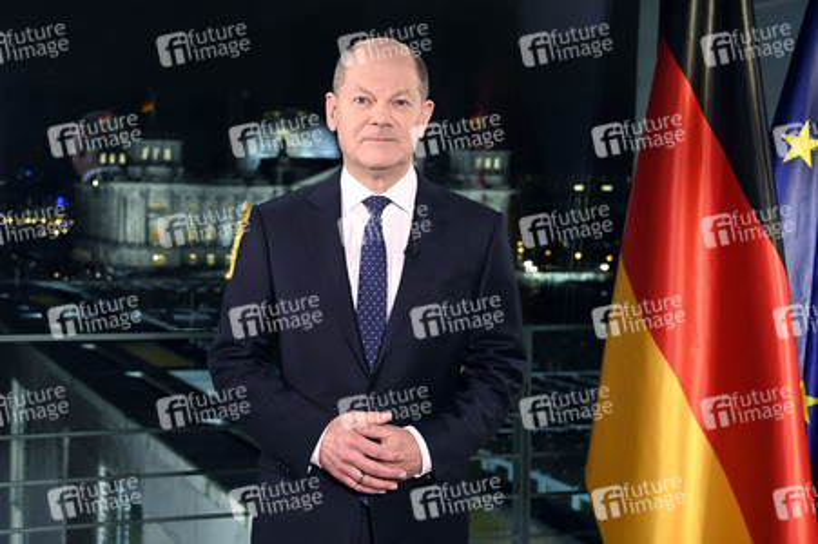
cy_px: 272
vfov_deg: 28.0
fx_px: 1090
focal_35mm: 48
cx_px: 409
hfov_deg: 41.1
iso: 8000
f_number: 5
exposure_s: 1/160
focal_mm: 48
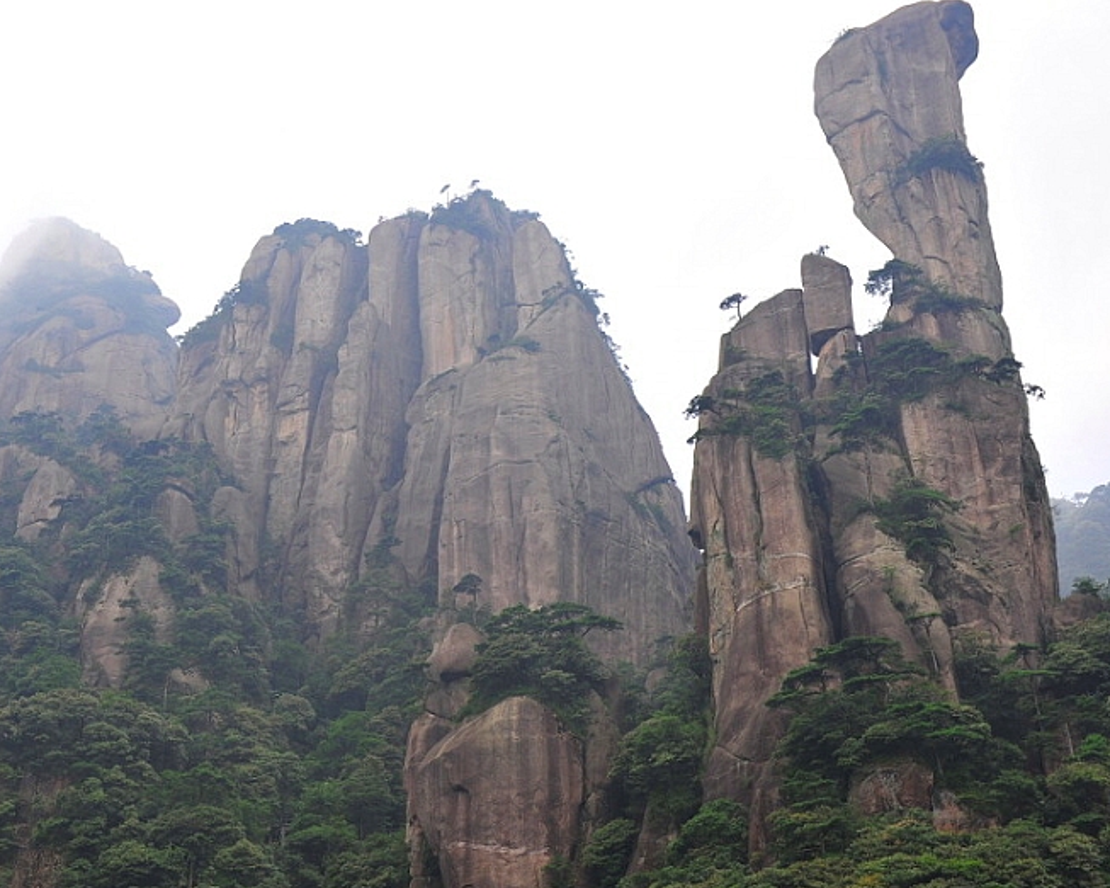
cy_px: 458
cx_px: 365
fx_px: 1971
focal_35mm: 60
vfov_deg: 25.4
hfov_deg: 31.2
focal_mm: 44
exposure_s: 1/125
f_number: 5.6
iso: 200
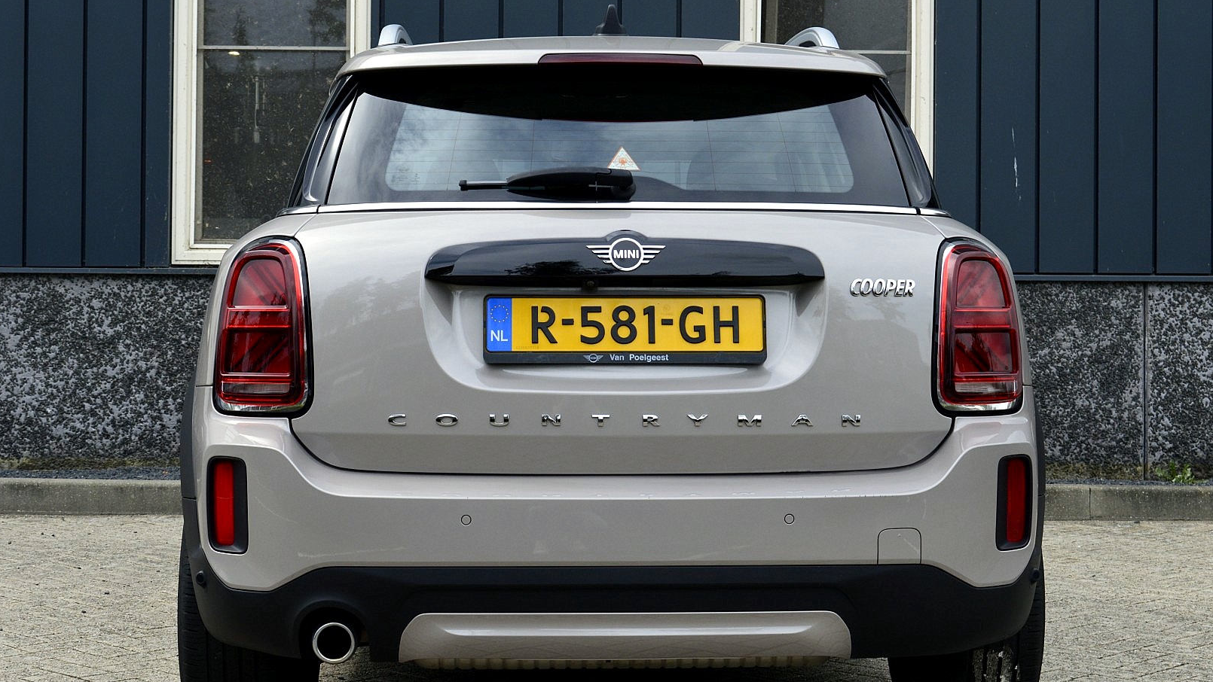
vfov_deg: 21.1
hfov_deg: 36.6
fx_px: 1834
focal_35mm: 57
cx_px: 604
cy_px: 367
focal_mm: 36
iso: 400
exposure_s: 1/320
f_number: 10
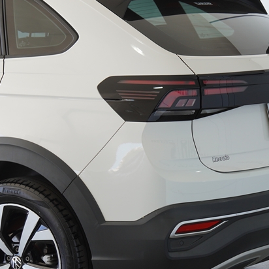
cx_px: 160
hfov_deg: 13.1
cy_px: 145
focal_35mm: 133
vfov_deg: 13.1
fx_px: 1169
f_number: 3.5
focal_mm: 42
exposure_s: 1/125
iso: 125
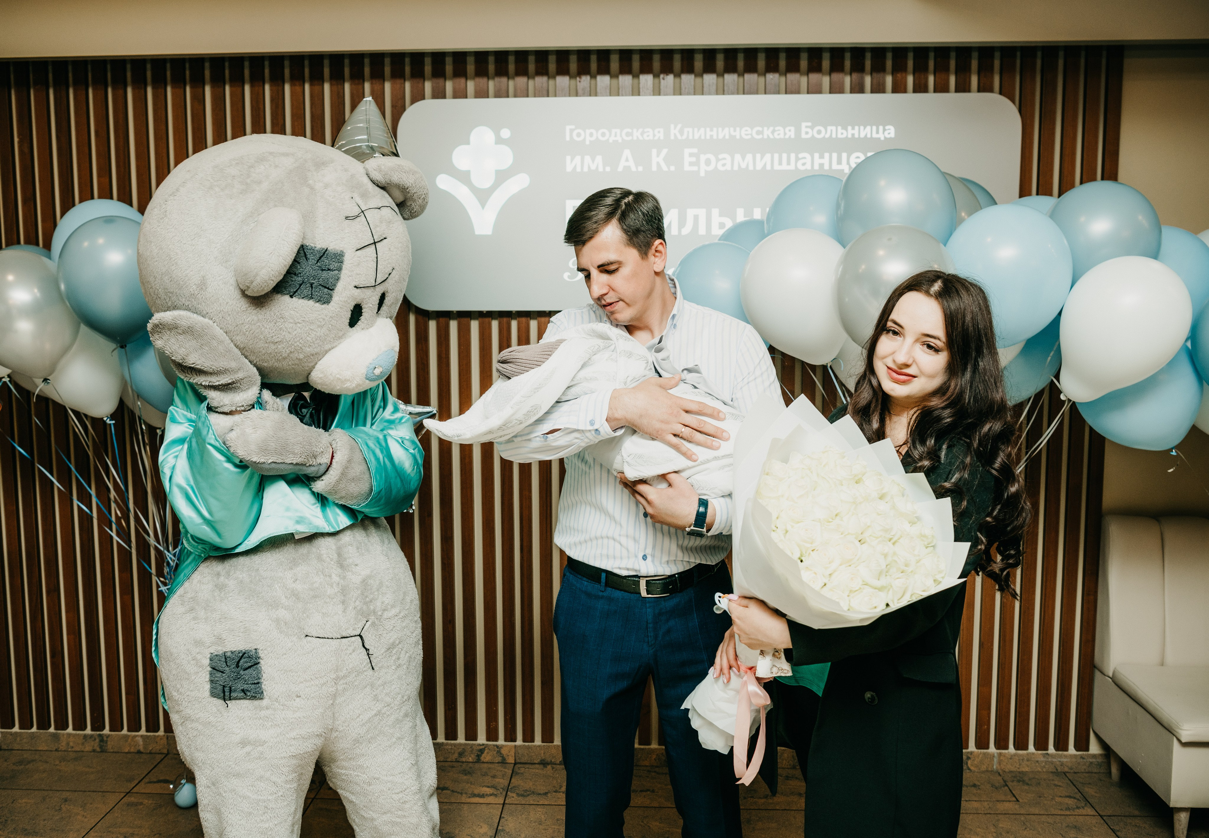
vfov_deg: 39.9
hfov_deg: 55.2
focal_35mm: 34
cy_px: 423
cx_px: 567
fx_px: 1154
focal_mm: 31
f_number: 4
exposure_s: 1/160
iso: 125
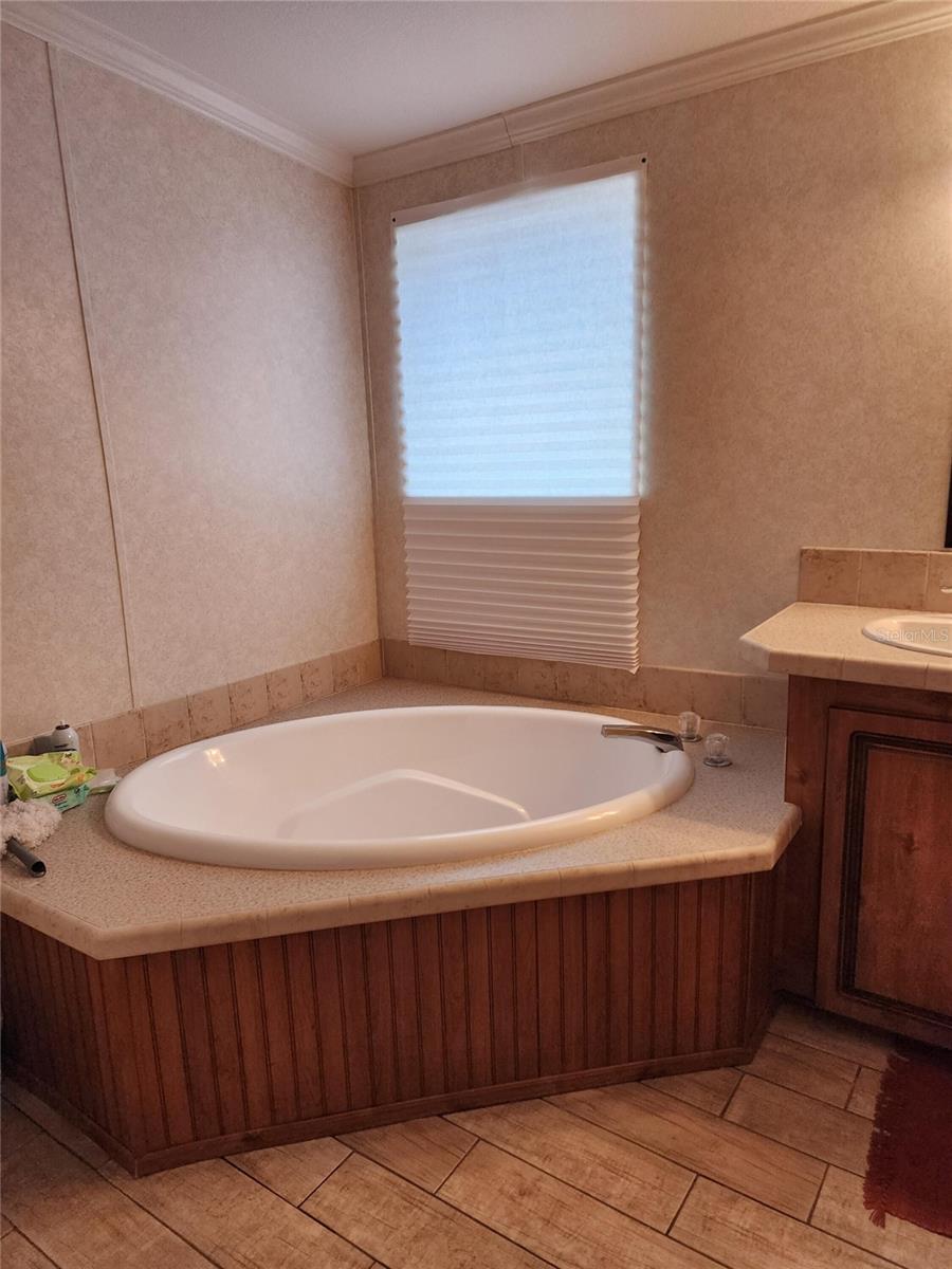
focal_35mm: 23
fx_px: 843
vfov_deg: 73.9
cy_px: 634
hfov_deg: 58.9
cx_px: 476
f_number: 1.8
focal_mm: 6.4
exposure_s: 1/120
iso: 160
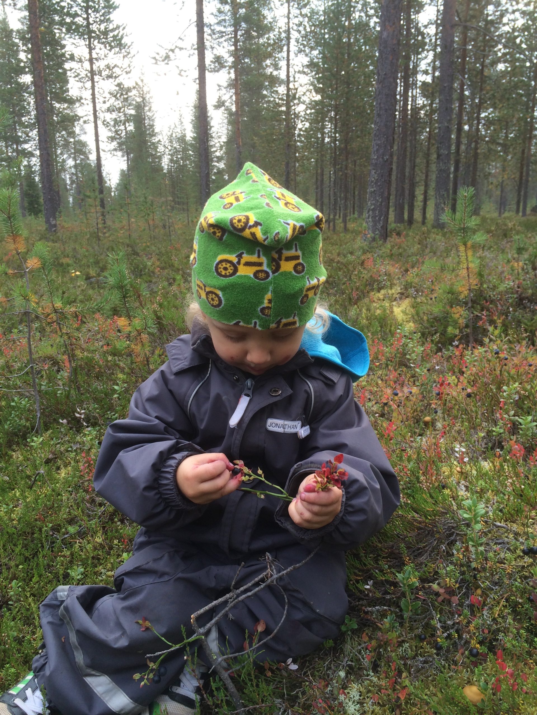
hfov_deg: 46.8
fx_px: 621
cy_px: 358
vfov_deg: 60.0
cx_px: 268
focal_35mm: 30
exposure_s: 1/196
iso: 32
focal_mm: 4.12
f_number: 2.2
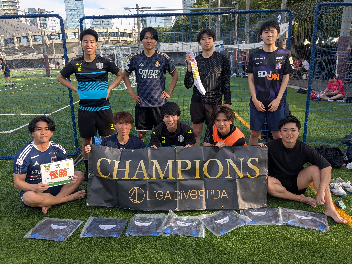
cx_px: 176
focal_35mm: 27
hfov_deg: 65.3
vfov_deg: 51.4
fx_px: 275
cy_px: 132
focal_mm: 4.38
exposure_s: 1/650
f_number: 1.73
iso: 45
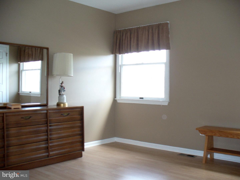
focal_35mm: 37
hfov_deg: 50.1
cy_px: 90
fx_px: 257
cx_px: 120
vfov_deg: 38.7
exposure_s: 1/30
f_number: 2.8
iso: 125
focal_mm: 6.1
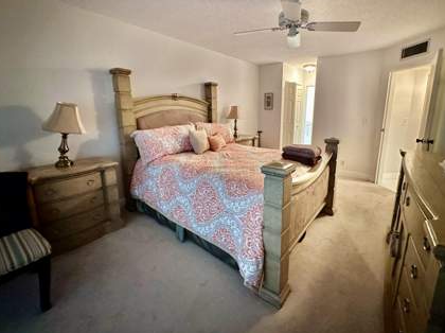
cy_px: 148
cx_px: 247
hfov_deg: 94.2
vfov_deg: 77.7
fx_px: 205
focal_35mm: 16
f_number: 2.2
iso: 800
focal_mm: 2.22
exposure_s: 1/40
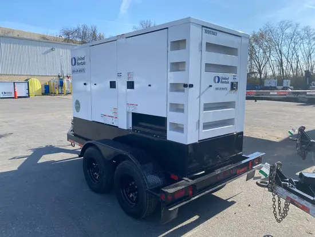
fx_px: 237
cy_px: 118
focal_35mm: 26
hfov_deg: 67.3
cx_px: 158
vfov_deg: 53.1
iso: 32
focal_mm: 4.25
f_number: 1.8
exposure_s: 1/1996
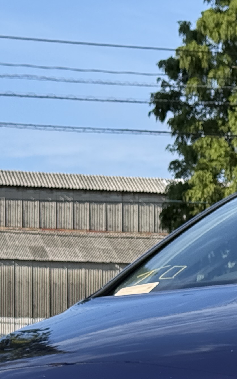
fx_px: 1581
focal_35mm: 153
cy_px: 367
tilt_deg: +1.0
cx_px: 367
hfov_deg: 8.4
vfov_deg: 13.5
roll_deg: +0.1
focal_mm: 6.76
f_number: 1.78
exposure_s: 1/2342
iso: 80
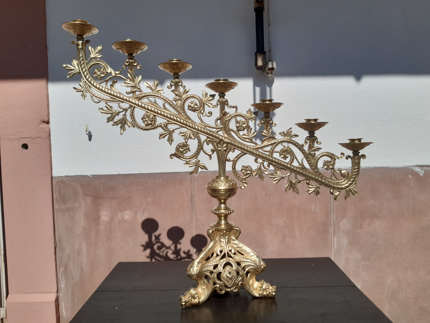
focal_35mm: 26
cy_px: 162
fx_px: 323
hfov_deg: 67.3
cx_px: 215
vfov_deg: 53.1
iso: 40
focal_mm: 3.92
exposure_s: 1/6135
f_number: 1.7
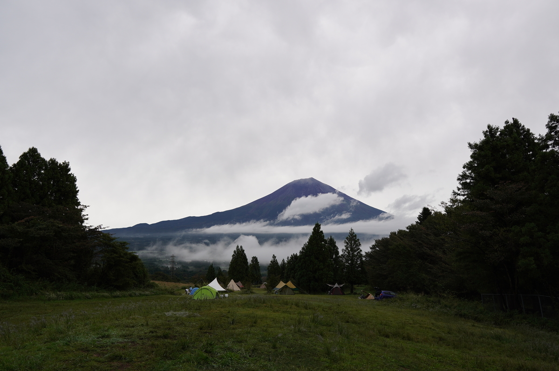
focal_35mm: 24
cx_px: 280
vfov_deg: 53.1
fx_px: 372
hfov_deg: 73.8
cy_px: 186
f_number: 3.5
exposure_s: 1/100
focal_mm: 16
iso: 100
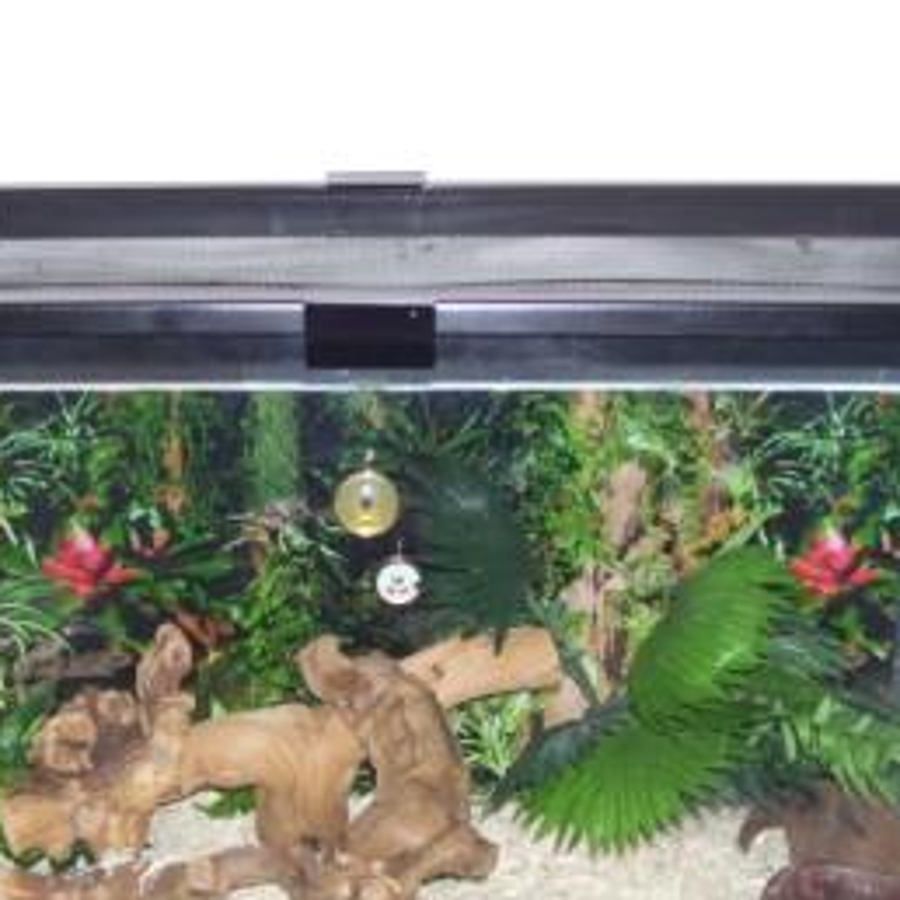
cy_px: 569
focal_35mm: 69
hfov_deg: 24.9
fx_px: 2030
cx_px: 317
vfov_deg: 24.9
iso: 80
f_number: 3
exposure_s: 1/60
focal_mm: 7.6
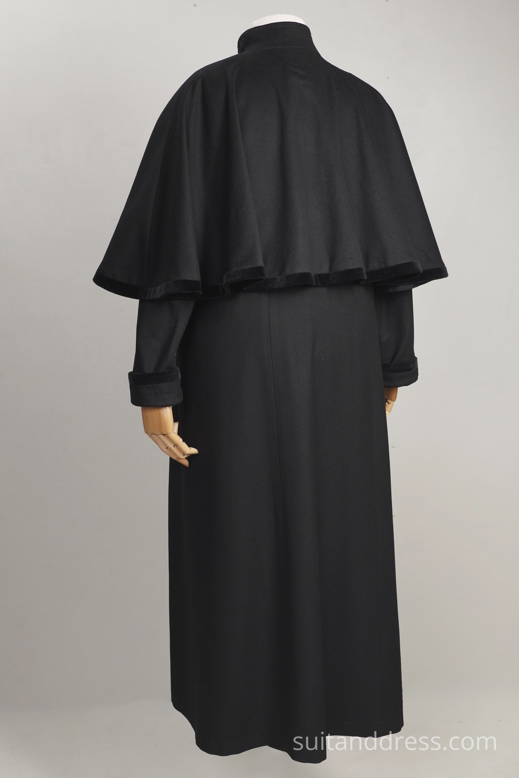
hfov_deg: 28.1
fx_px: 1038
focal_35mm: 48
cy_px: 389
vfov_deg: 41.1
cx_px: 260
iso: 400
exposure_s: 1/30
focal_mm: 32
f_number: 6.3
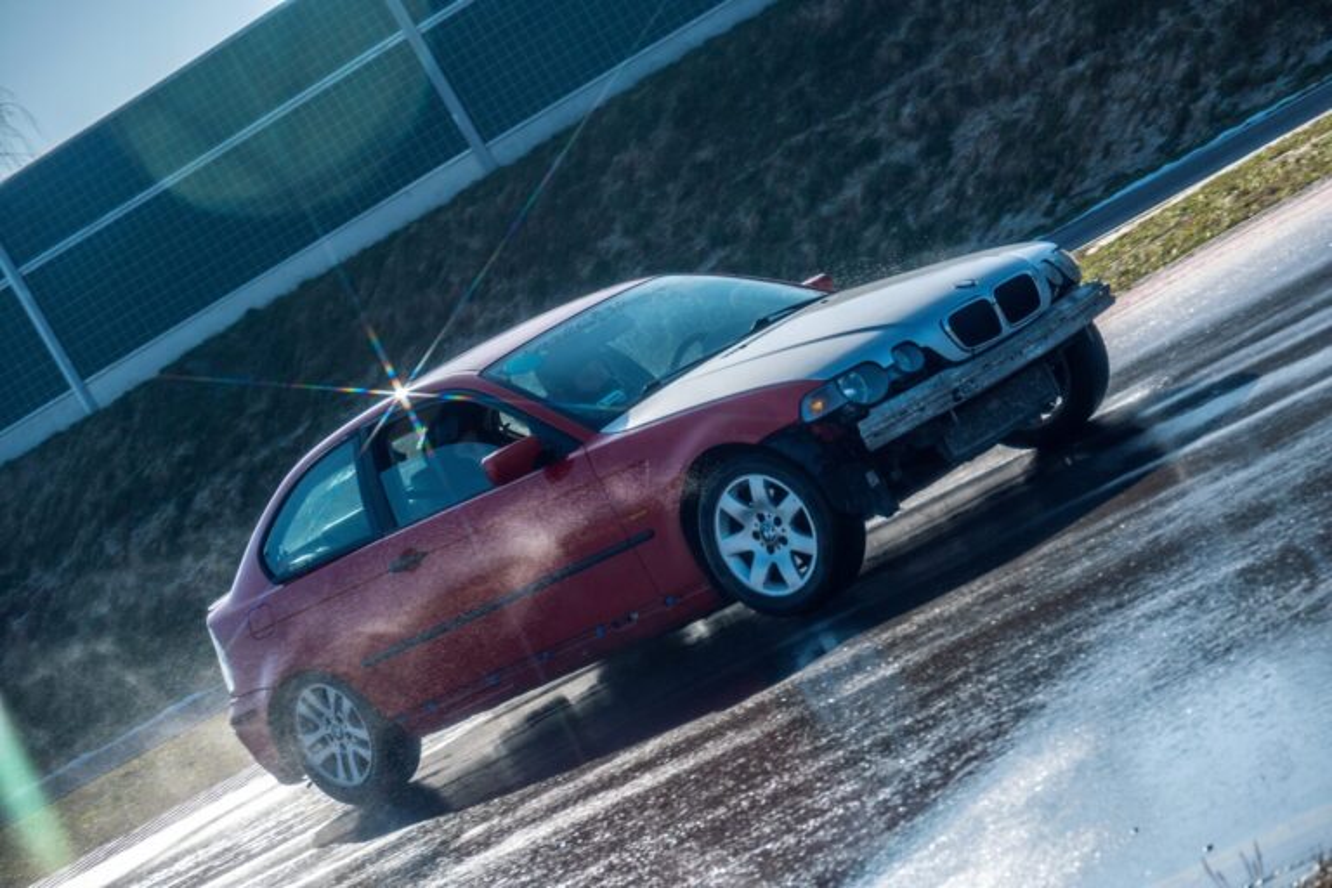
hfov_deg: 20.3
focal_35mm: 100
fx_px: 3718
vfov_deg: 13.6
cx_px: 666
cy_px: 444
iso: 100
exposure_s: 1/1250
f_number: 5
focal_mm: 67
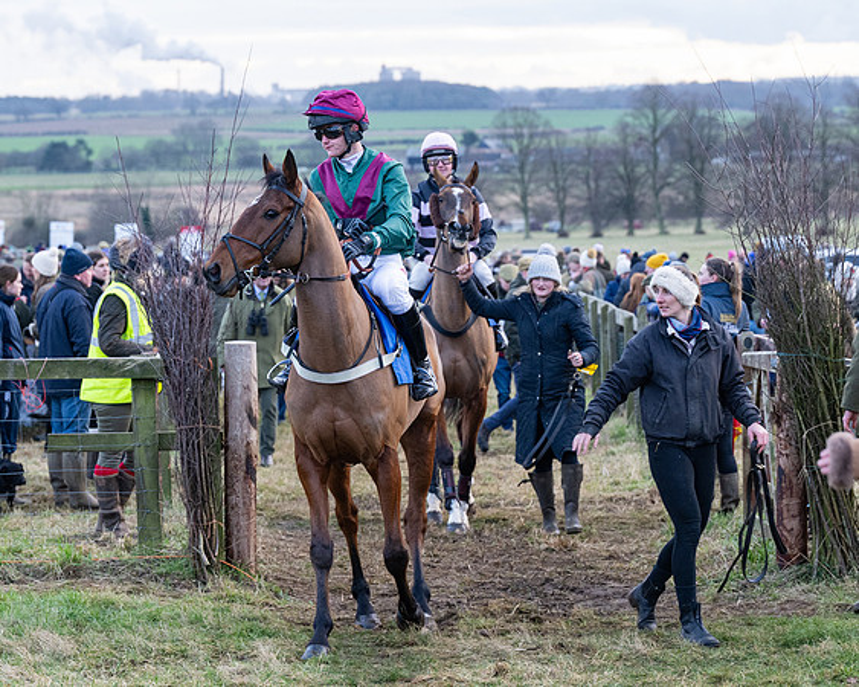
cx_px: 367
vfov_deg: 11.1
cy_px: 344
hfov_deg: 13.9
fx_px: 3522
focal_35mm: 139
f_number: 4
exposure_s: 1/400
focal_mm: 82
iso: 1000
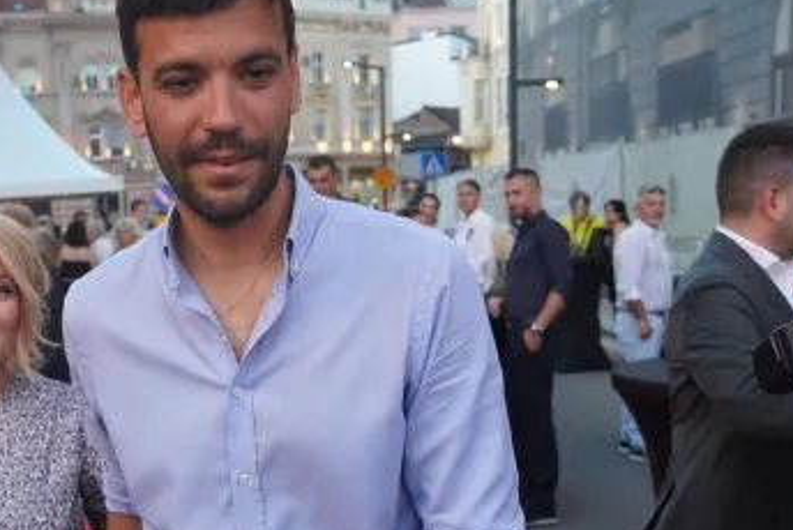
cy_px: 444
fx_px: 1168
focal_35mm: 53
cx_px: 189
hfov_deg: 36.5
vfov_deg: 25.0
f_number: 4
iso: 4000
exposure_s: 1/250
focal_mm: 24
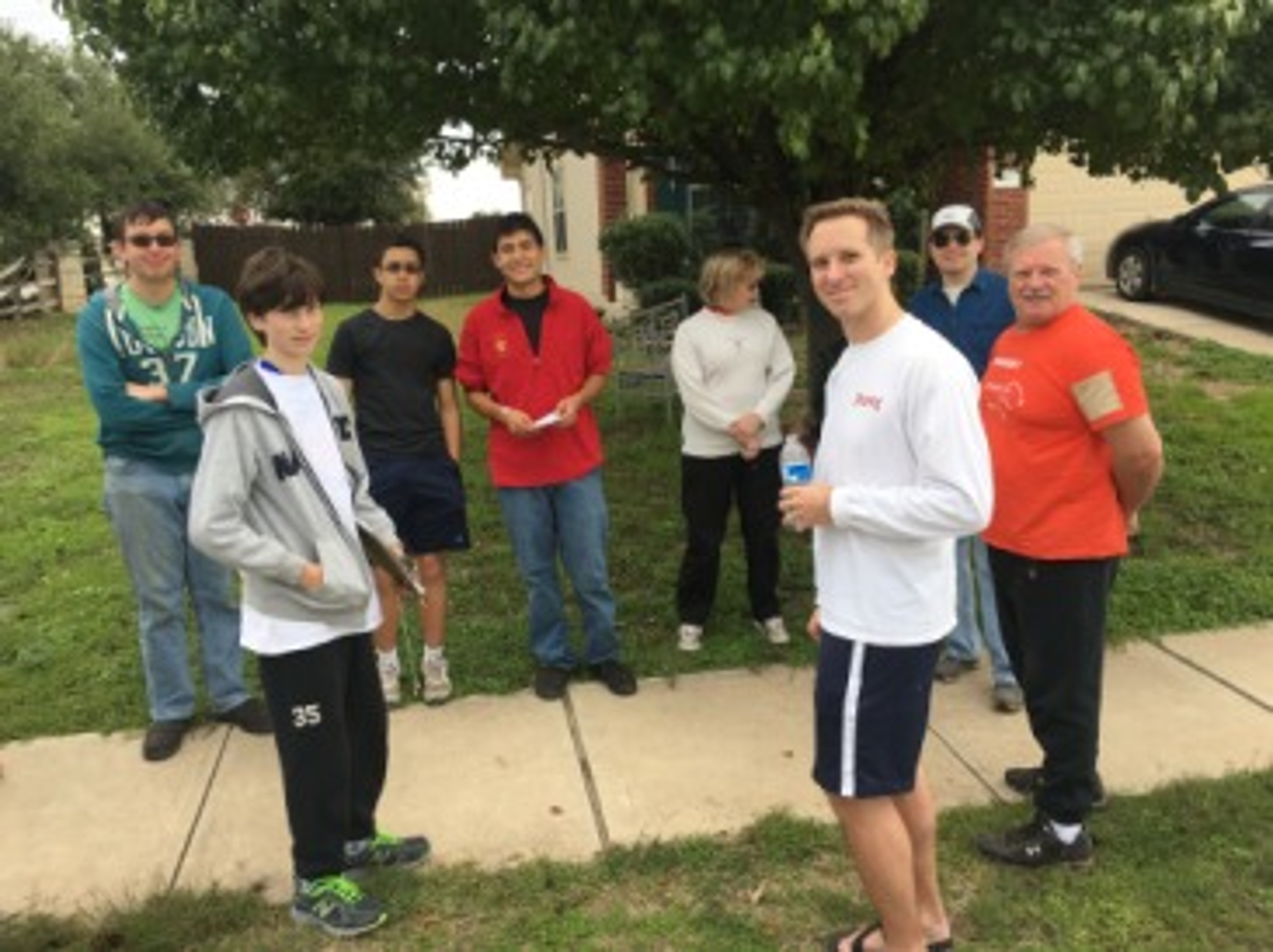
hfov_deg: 61.7
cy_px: 476
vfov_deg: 48.2
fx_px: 1066
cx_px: 636
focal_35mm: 29
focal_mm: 4.15
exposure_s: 1/331
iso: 25
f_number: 2.2
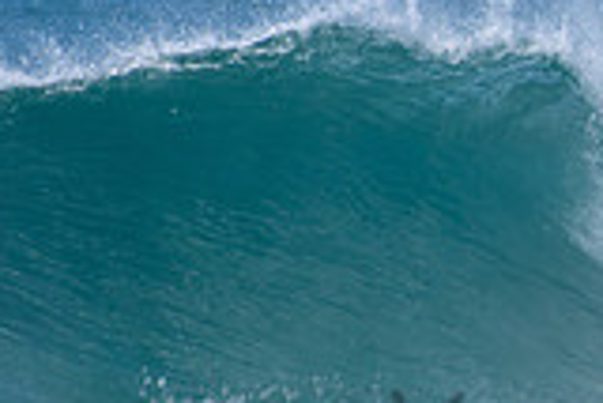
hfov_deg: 0.9
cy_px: 252
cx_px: 1027
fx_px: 37268
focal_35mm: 2223
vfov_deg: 0.6
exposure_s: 1/2000
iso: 80
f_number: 5.6
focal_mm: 500
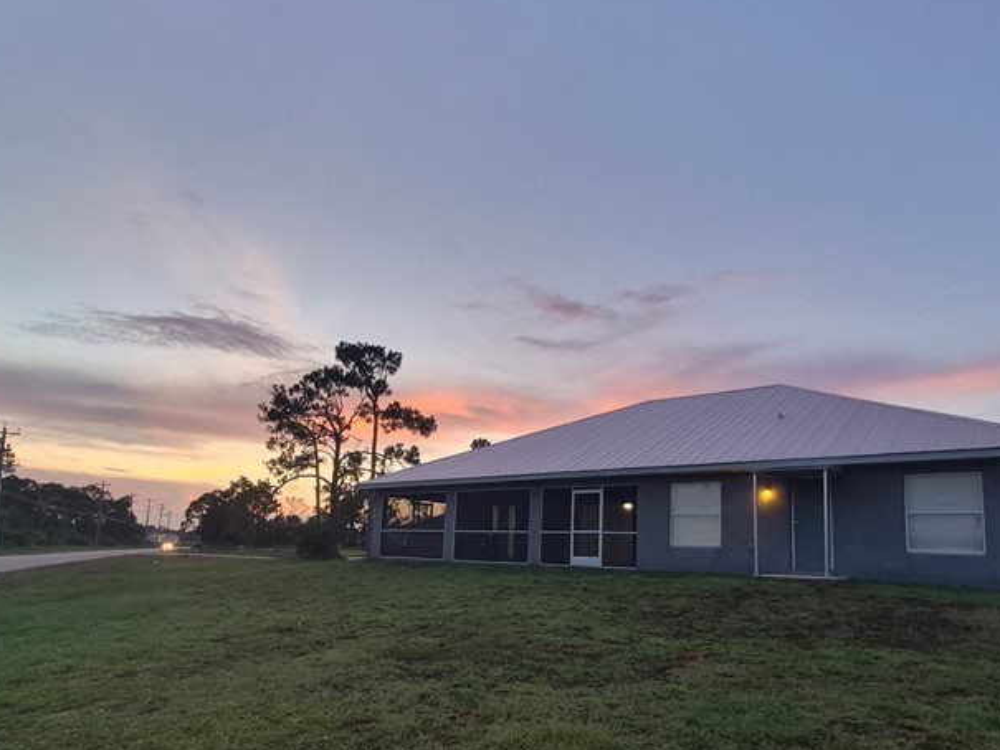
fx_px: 636
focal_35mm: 22
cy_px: 492
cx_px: 507
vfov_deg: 59.9
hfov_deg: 76.4
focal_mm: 1.74
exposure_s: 1/60
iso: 64
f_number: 2.2
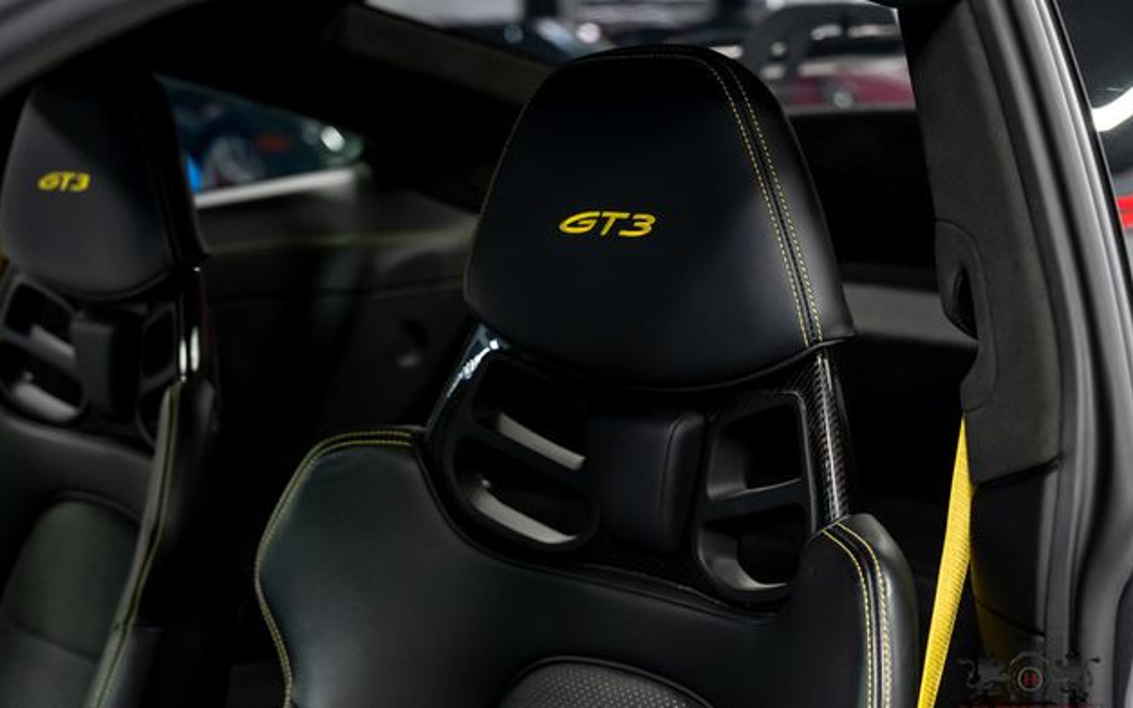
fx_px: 1606
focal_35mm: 52
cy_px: 382
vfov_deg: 24.9
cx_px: 562
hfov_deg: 38.9
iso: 3200
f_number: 4
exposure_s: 1/60
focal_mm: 50
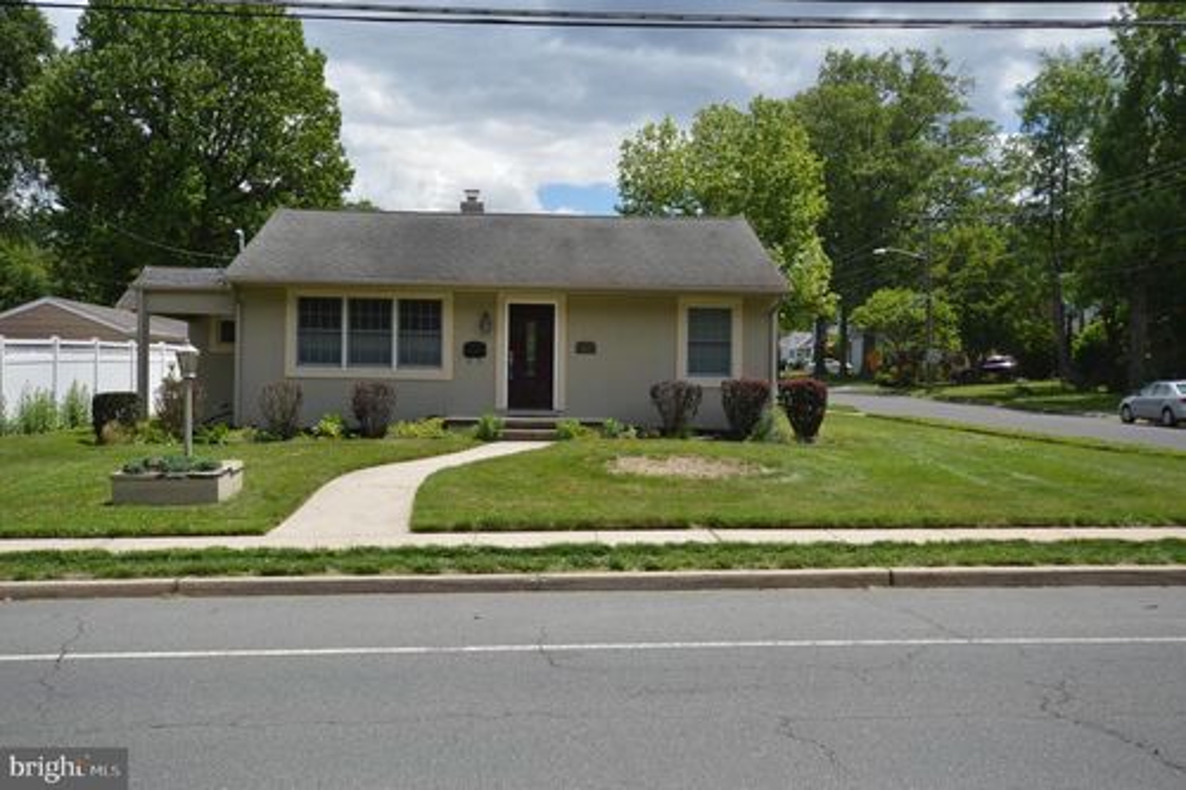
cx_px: 593
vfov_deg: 36.8
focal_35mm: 36
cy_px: 395
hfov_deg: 53.1
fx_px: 1186
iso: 100
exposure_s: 1/250
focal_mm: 24
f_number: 8
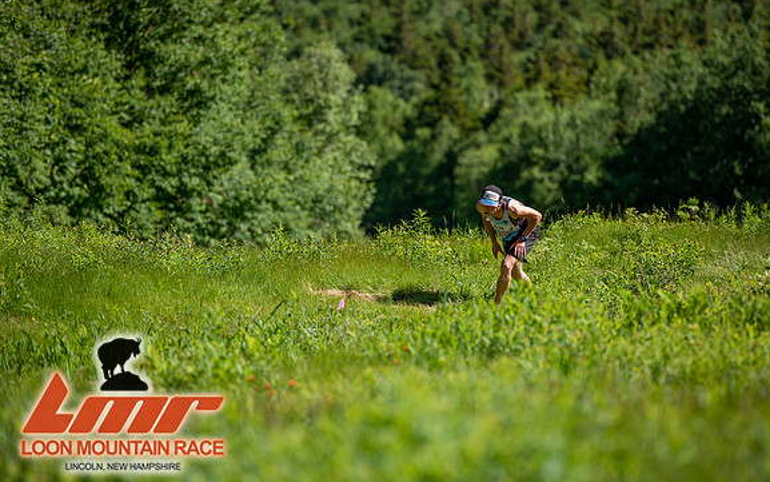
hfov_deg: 10.2
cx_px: 386
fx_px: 4303
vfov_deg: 6.4
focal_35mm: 205
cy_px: 230
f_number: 3.5
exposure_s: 1/800
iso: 100
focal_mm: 200
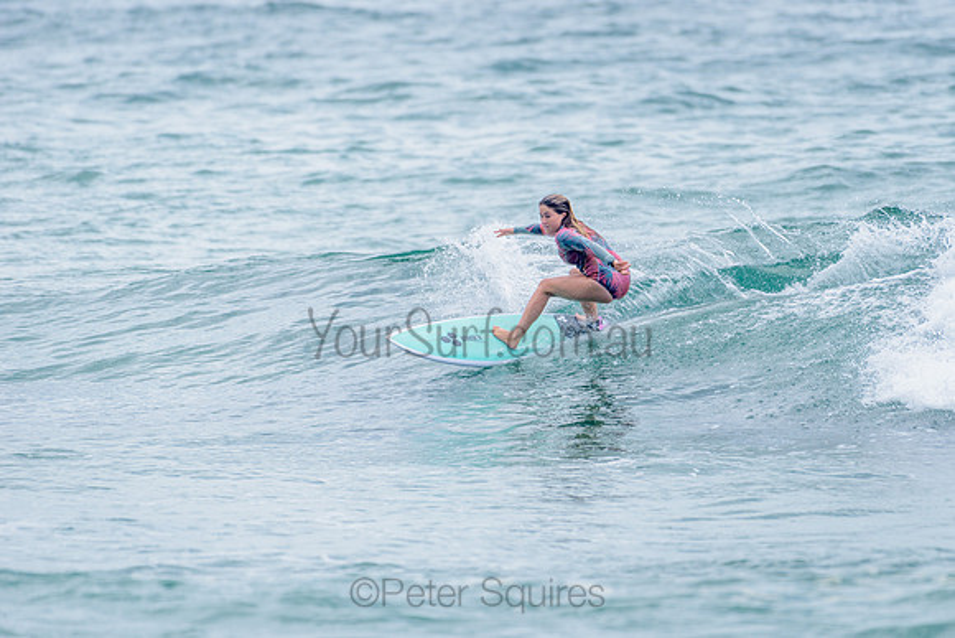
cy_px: 278
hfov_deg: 3.4
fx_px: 16267
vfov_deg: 2.2
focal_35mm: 613
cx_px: 586
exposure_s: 1/2000
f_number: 5.6
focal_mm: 500
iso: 280
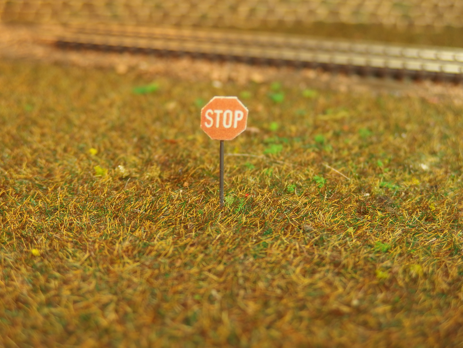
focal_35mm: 42
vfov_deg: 34.3
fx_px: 562
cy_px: 174
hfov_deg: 44.8
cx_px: 232
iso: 100
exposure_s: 1/125
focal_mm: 7.5
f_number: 2.5
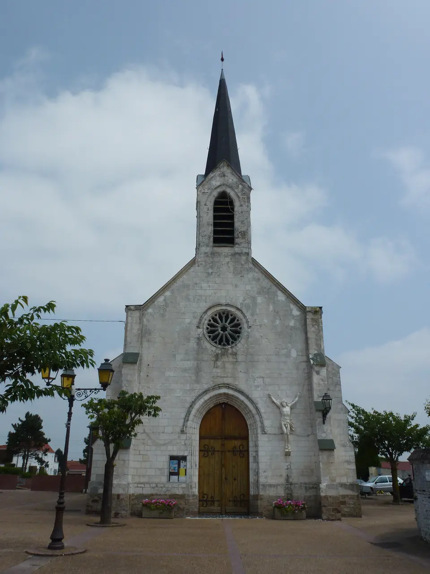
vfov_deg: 65.3
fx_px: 447
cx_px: 215
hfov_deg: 51.4
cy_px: 287
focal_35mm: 27
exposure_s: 1/2000
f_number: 4
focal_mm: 4.7
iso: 100
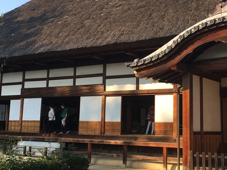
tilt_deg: +9.4
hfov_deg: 34.2
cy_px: 62
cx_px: 141
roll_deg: -1.0
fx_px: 367
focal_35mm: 56
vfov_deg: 26.0
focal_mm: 4.15
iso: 25
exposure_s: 1/827
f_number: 2.2
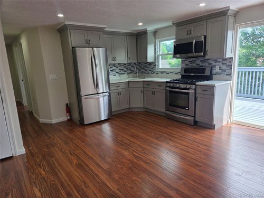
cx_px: 132
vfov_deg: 58.9
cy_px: 99
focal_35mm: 23
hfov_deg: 73.9
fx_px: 175
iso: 50
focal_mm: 5.4
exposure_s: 1/180
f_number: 1.8
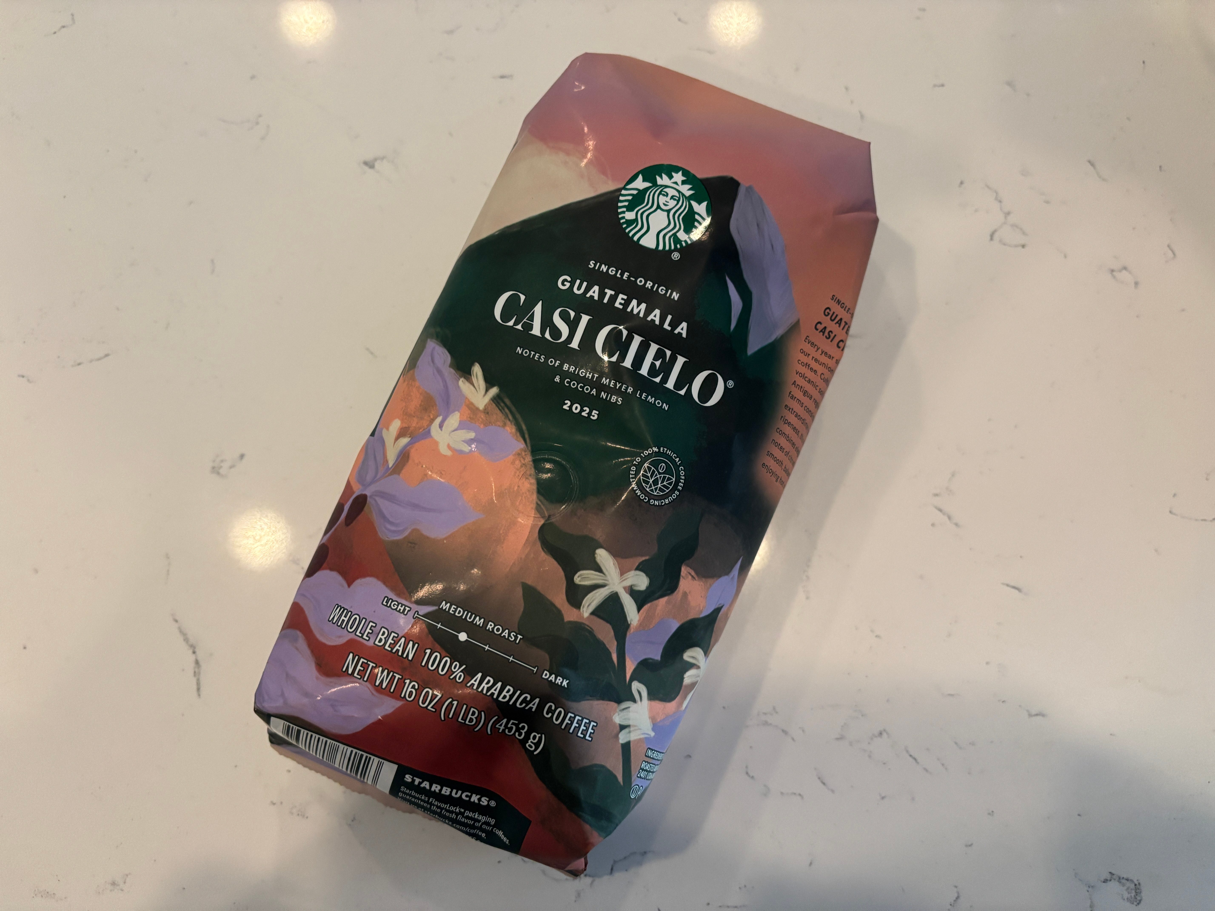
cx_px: 608
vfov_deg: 53.1
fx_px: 913
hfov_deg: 67.3
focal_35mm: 26
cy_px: 456
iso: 400
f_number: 1.6
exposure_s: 1/60
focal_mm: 5.96
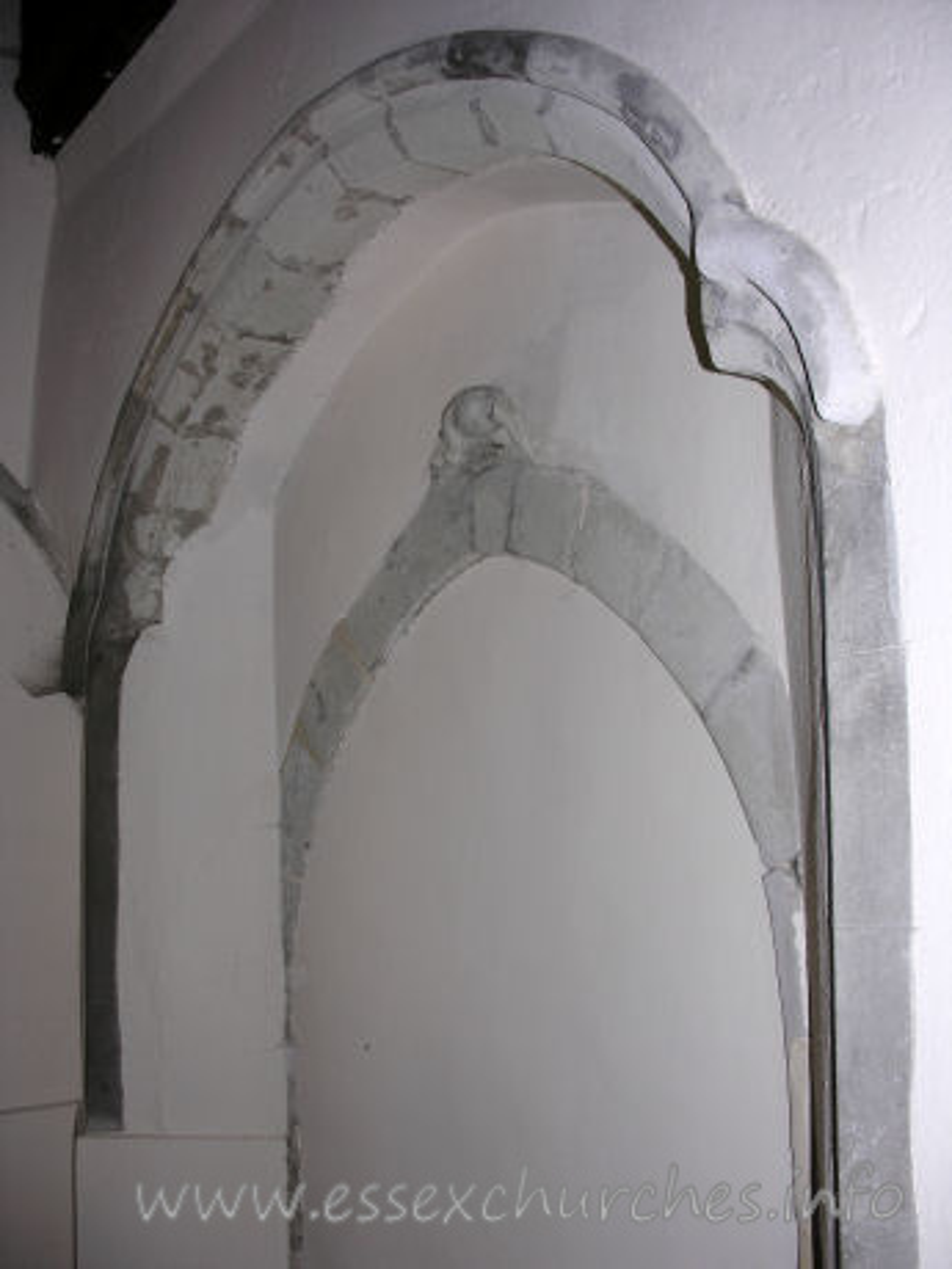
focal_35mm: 35
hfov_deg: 40.7
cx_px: 476
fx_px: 1283
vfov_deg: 52.6
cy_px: 634
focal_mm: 8.9
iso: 50
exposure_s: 1/60.1
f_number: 2.8
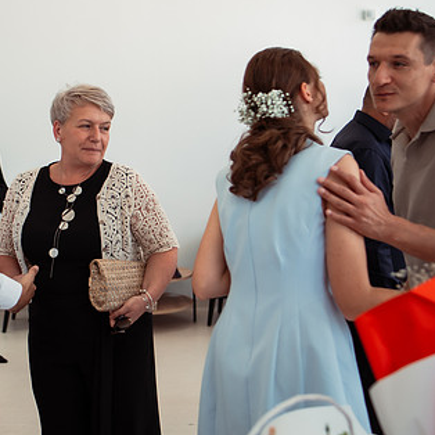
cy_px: 184
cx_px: 80
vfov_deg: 31.0
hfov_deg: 30.3
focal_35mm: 55
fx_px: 782
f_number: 2.5
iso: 400
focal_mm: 35
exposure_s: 1/400
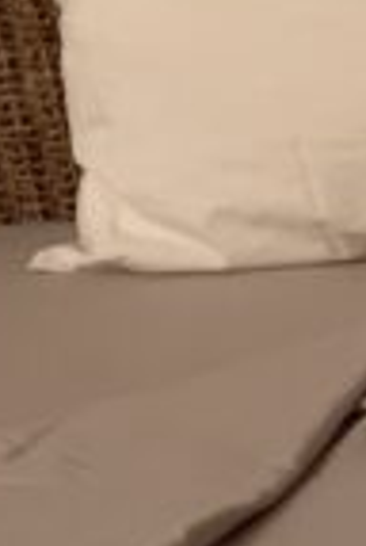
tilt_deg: -26.3
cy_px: 745
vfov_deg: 10.4
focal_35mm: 193
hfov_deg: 6.6
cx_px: 1045
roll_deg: +4.6
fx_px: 2929
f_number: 1.8
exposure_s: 1/40
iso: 400
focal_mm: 4.25
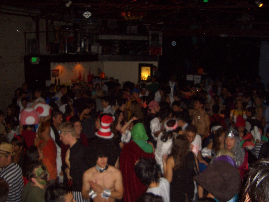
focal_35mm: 35
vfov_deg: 40.7
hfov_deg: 52.6
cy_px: 101
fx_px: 272
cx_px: 134
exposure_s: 1/60
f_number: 2.6
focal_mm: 5.8
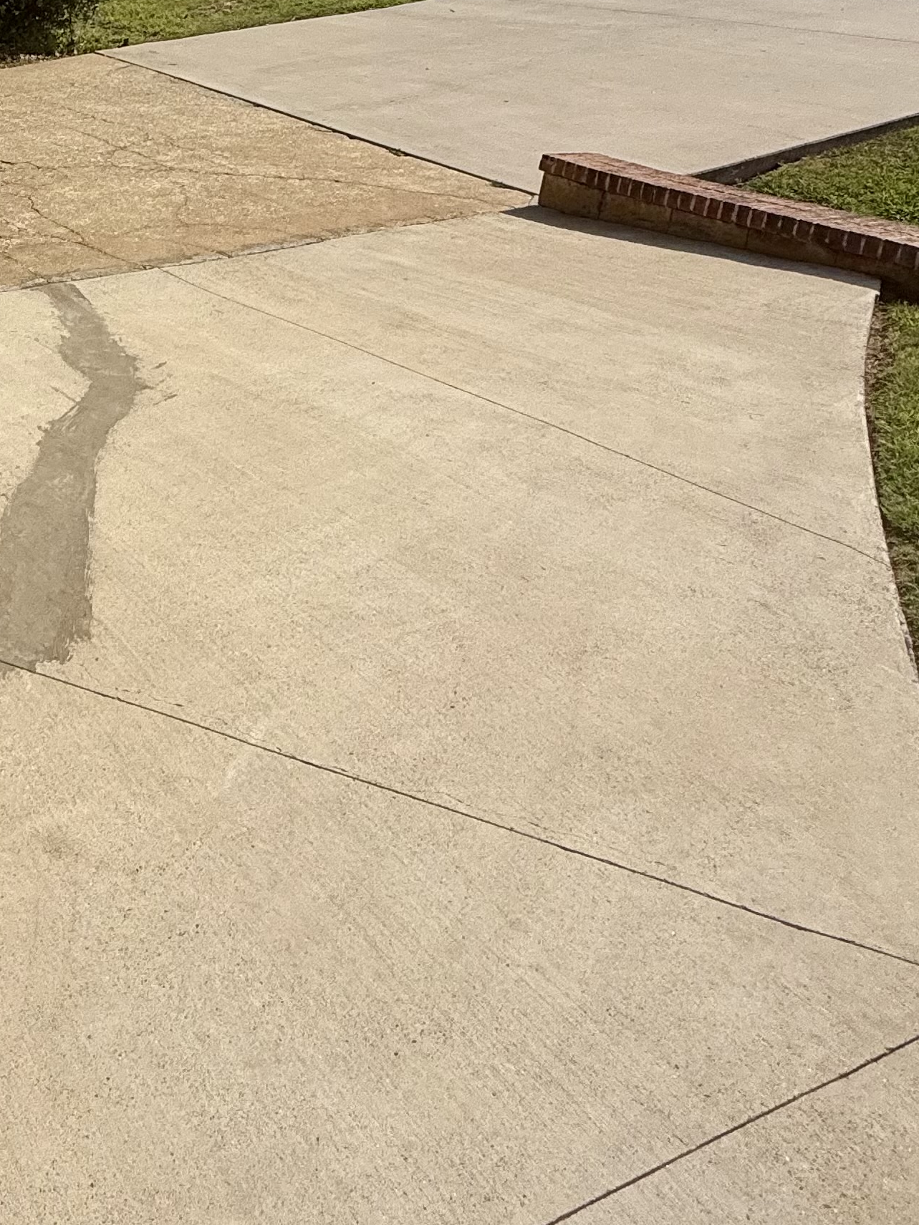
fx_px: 1168
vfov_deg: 51.6
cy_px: 231
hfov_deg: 37.3
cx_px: -48
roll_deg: -0.7
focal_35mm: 33
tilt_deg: -17.3
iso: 50
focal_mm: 2.22
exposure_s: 1/3663
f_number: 2.2
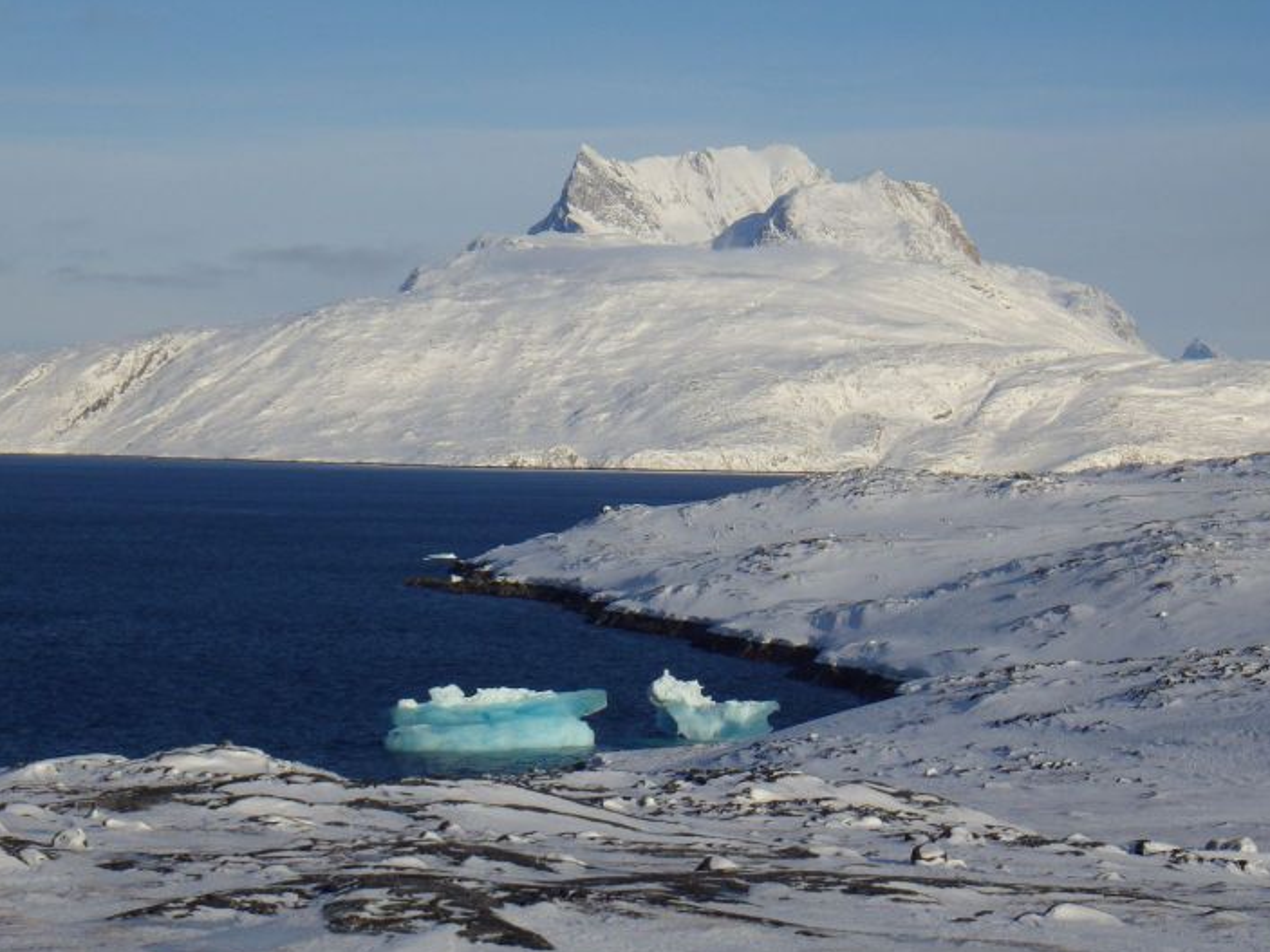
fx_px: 3925
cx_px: 663
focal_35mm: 107
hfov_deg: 18.4
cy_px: 419
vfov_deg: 13.8
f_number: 6
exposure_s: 1/1000
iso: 125
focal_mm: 16.7
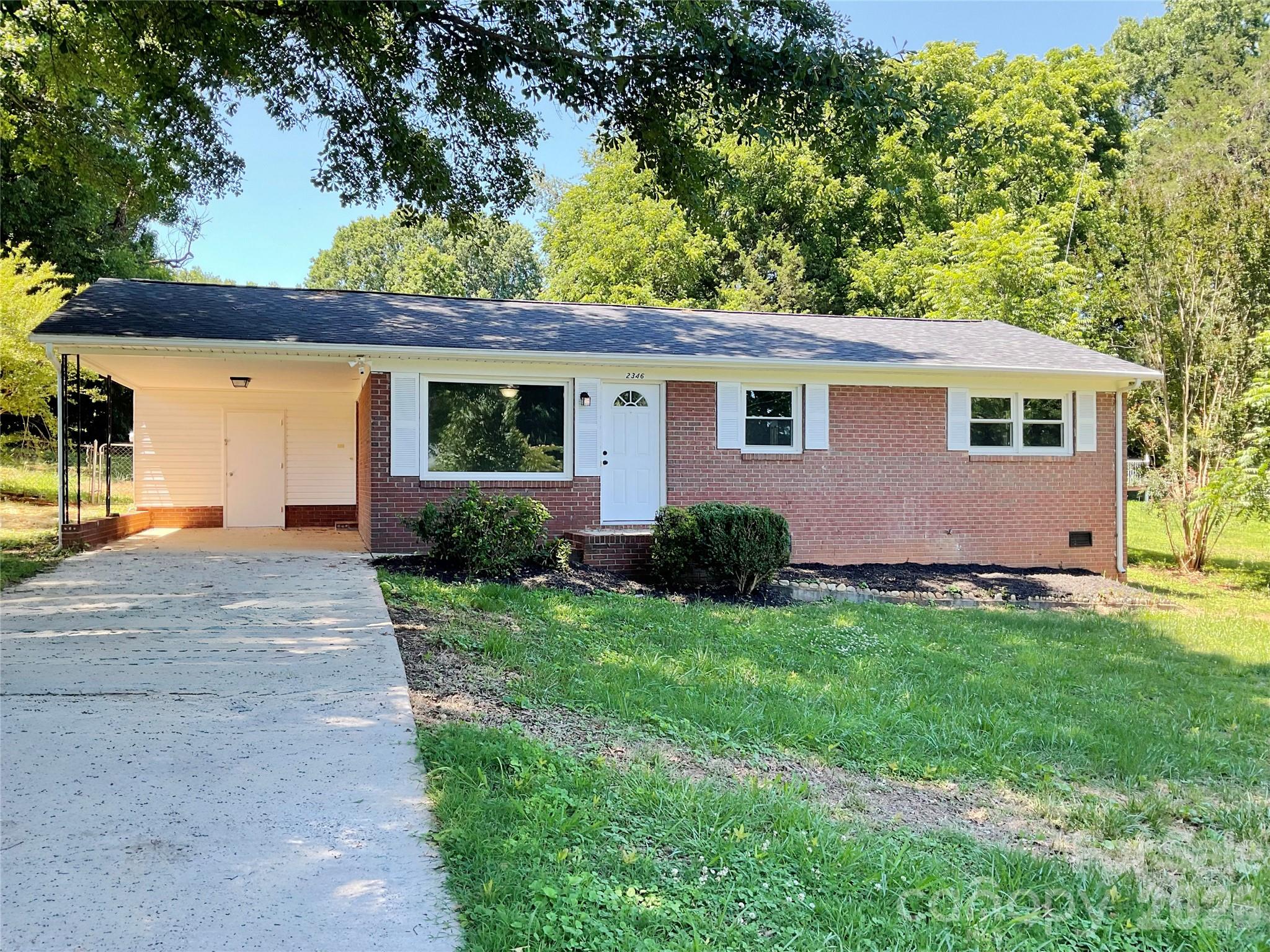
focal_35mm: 29
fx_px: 1064
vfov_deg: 48.2
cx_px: 635
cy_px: 476
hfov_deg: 61.7
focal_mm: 3
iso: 16
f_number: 1.8
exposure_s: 1/148
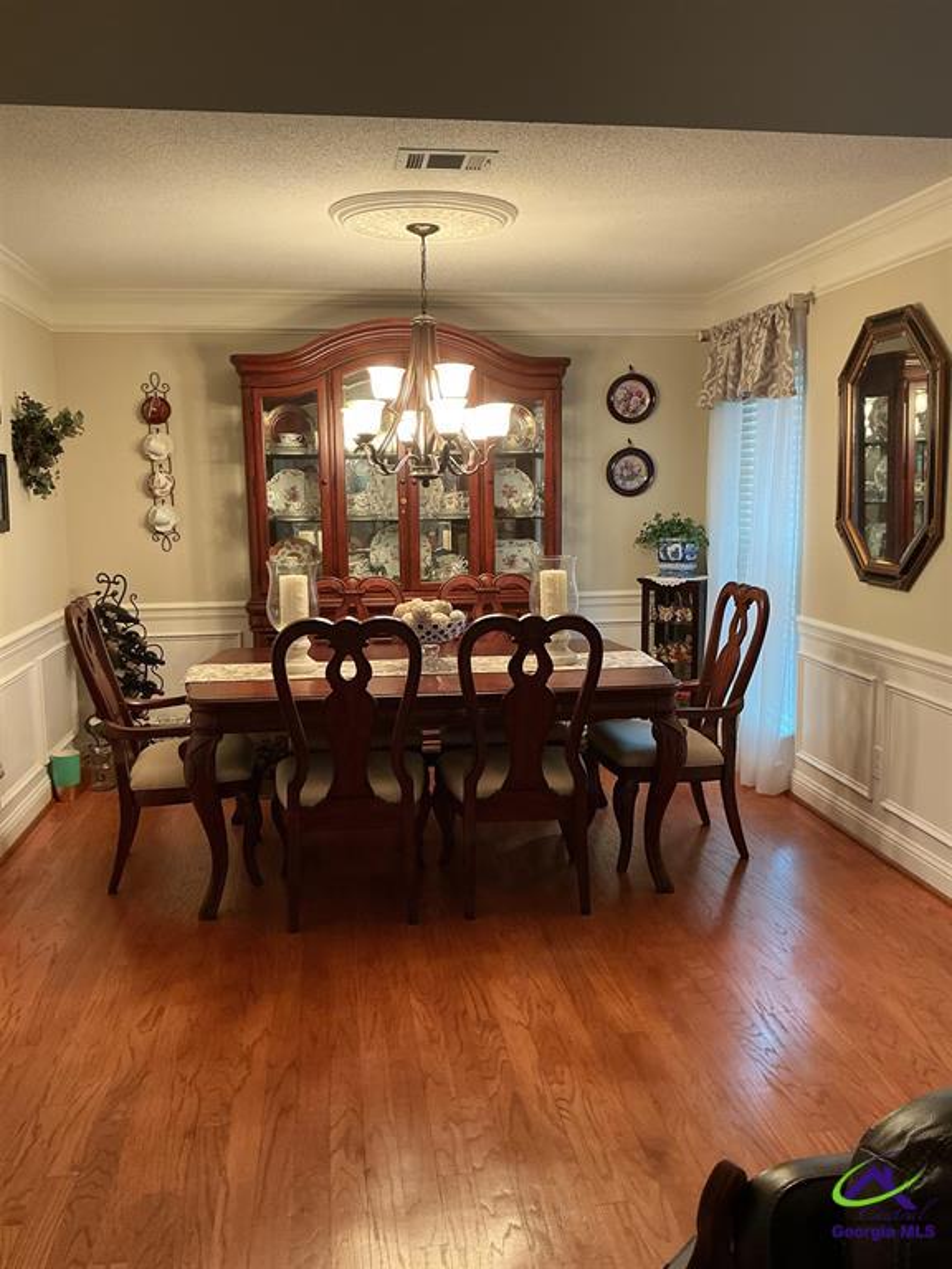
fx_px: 1063
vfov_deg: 61.7
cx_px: 476
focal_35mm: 29
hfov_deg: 48.2
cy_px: 634
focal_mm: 3
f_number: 1.8
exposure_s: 1/60
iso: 160
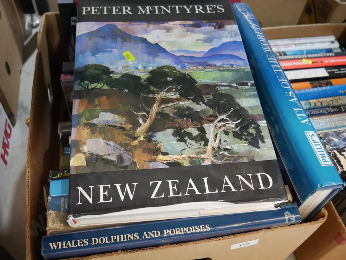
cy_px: 127
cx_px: 169
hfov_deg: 55.3
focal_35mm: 33
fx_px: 330
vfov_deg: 43.0
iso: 1600
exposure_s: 1/60
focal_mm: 16
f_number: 3.6
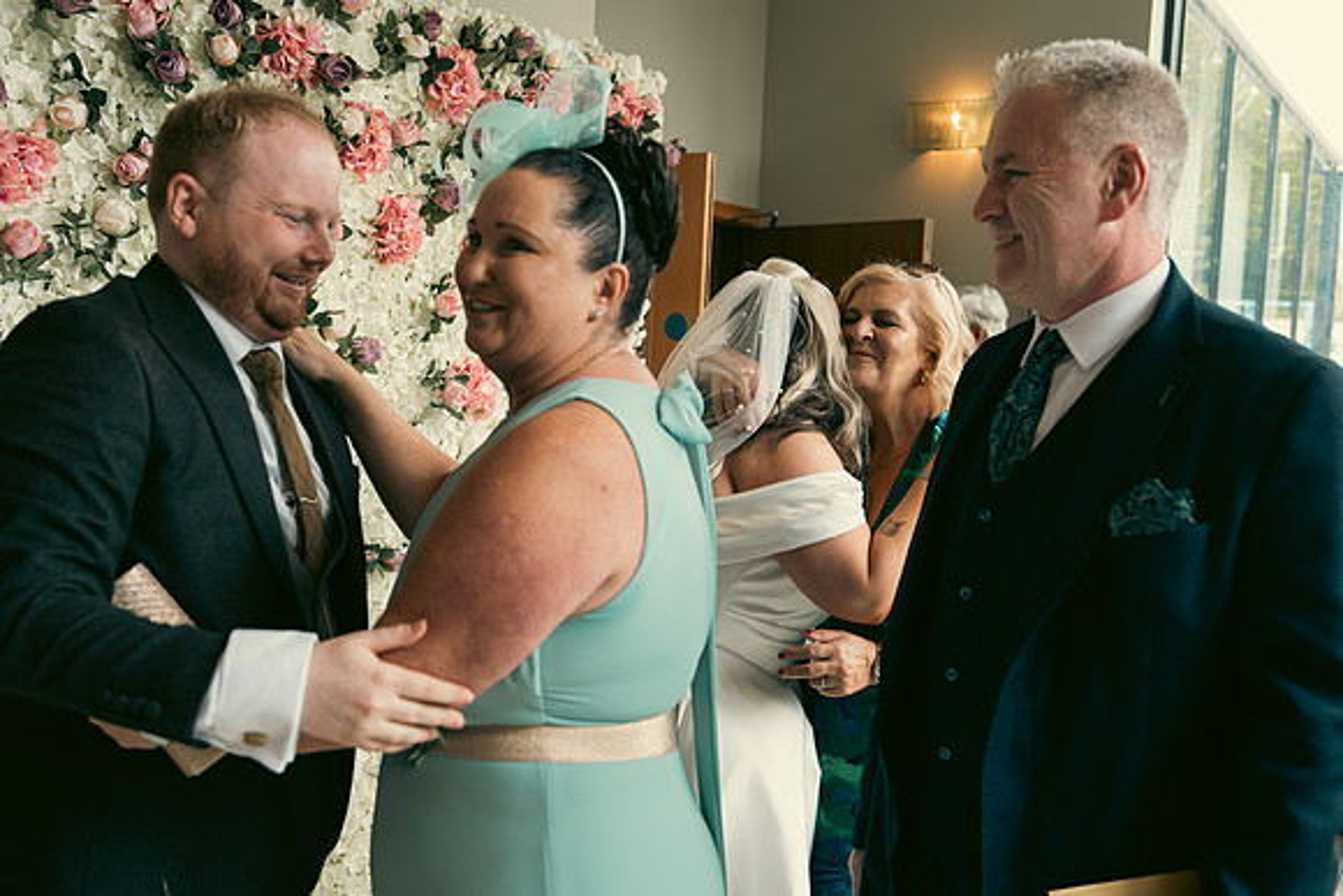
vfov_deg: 38.9
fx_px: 1269
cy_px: 448
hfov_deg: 55.8
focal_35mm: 34
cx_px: 672
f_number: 3.5
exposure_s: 1/160
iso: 400
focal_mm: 34
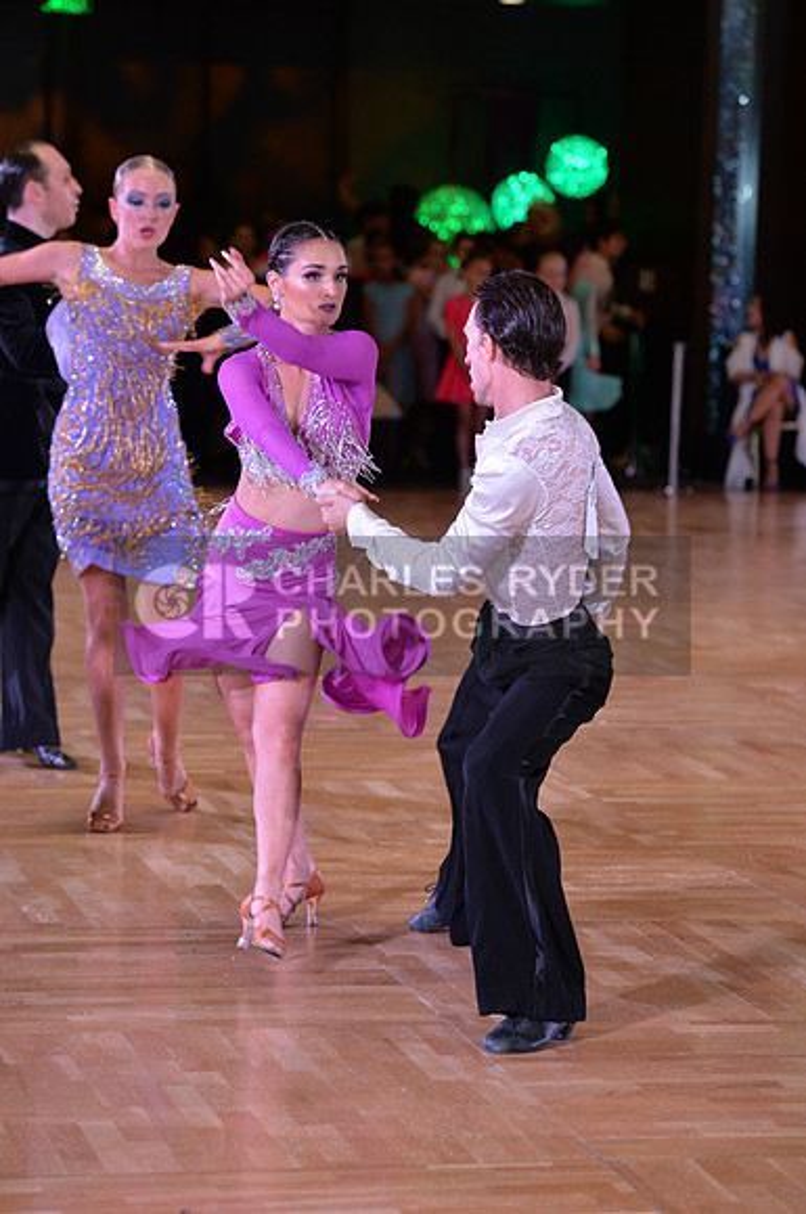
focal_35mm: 125
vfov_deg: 16.4
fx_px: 4210
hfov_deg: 10.9
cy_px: 607
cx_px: 403
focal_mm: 125
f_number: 4.5
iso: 1600
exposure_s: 1/200
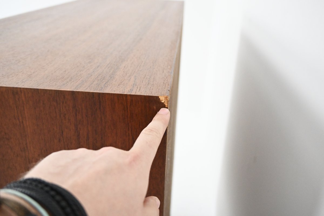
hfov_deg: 61.9
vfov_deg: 43.6
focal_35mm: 30
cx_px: 162
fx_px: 270
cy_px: 108
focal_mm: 20
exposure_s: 1/125
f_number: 3.5
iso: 2500
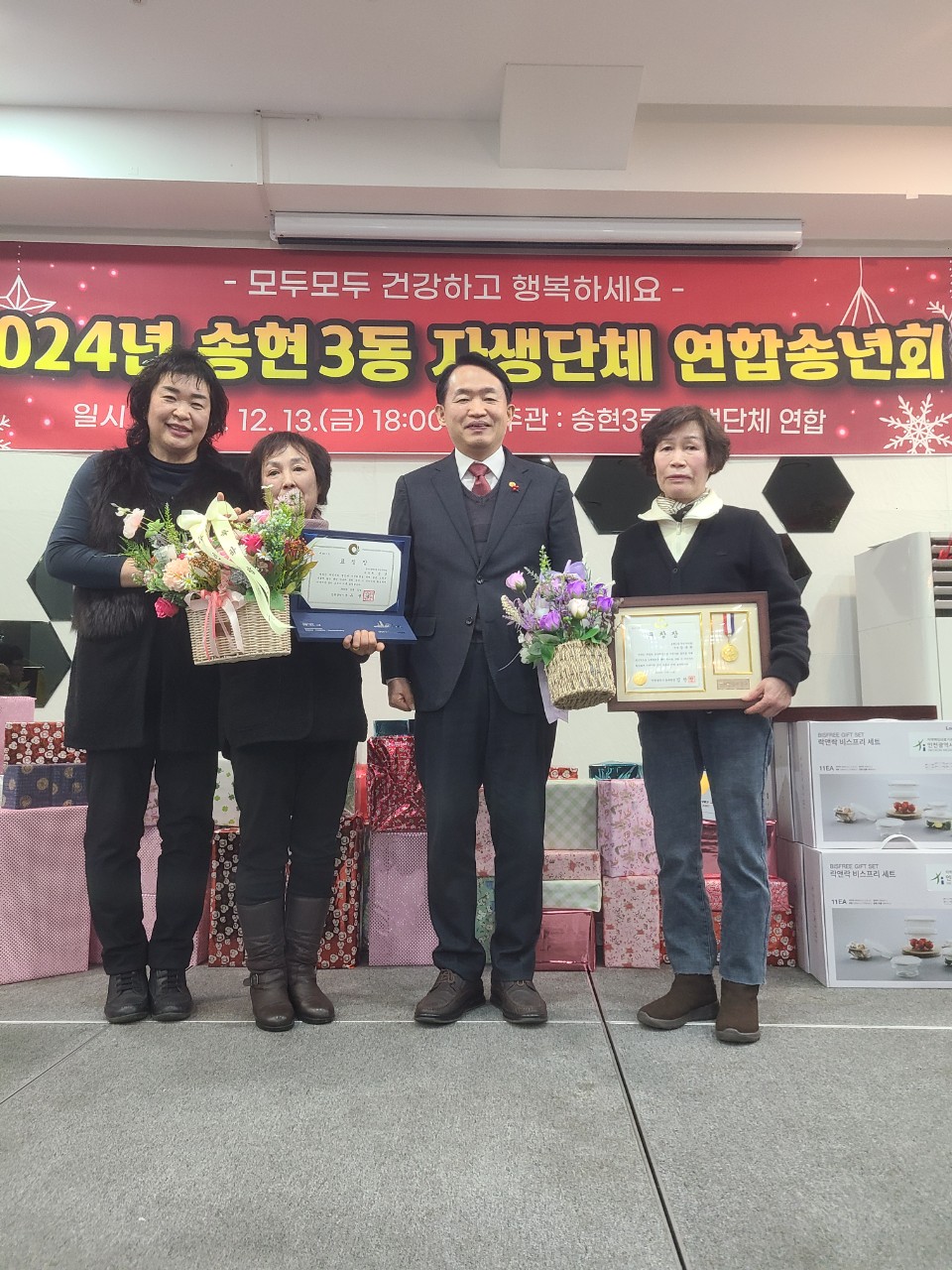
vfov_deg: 67.3
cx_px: 476
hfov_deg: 53.1
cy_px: 635
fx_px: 953
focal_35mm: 26
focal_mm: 5.4
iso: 250
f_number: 1.8
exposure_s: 1/60.2
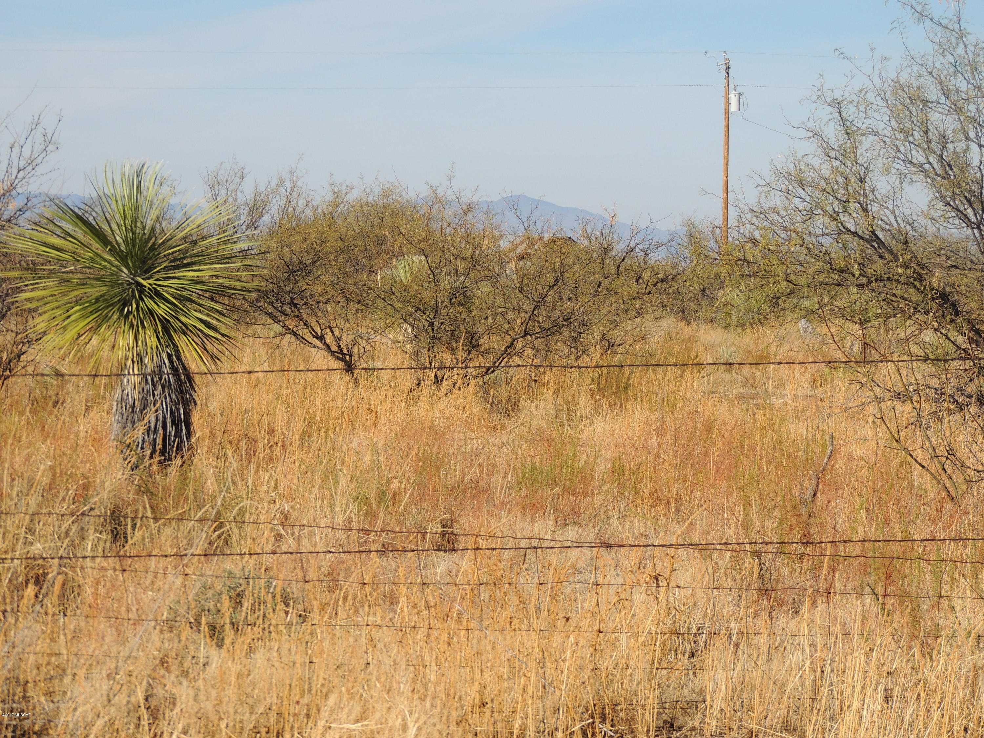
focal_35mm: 135
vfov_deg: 11.0
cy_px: 369
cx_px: 492
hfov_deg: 14.6
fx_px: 3838
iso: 100
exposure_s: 1/800
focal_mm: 24
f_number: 4.3
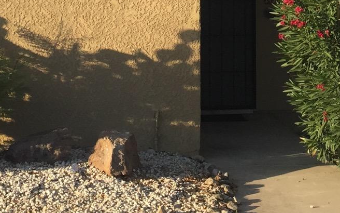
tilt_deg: +6.9
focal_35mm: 96
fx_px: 890
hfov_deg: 21.6
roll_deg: -0.5
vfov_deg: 12.9
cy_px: -107
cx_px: 220
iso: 32
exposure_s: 1/942
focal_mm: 4.15
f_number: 2.2
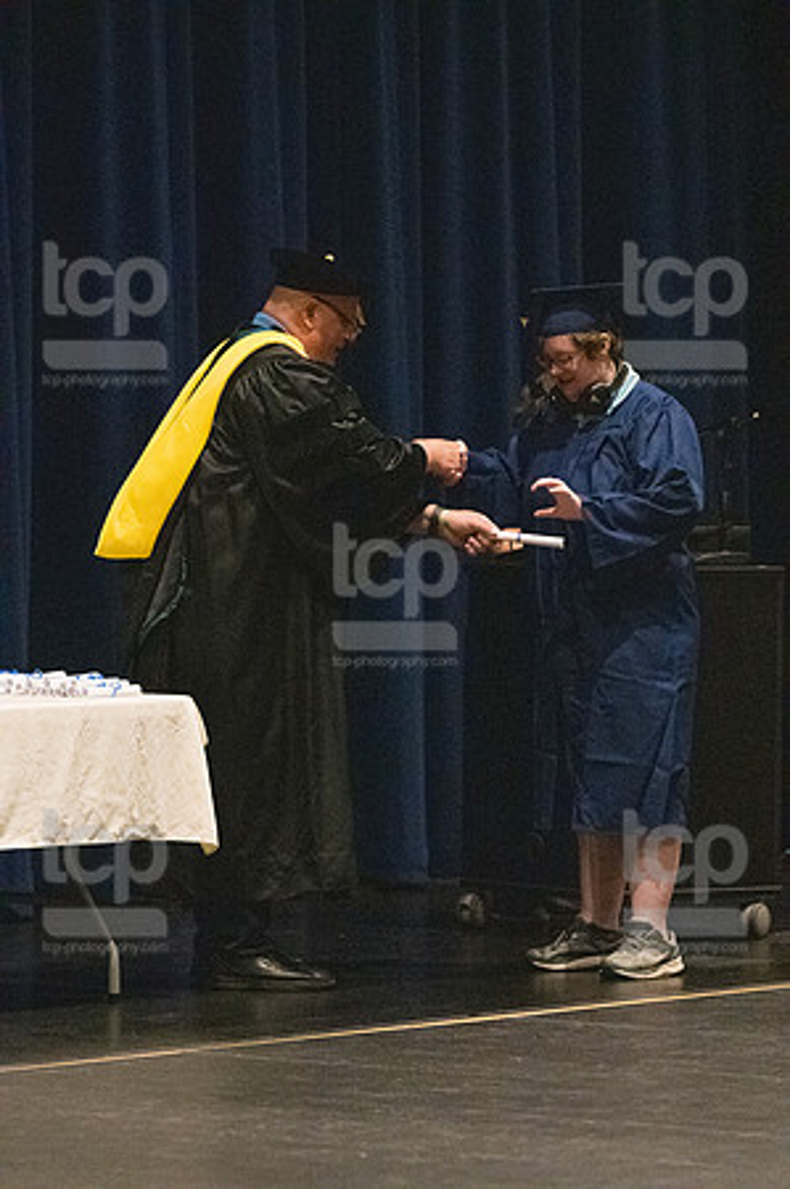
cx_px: 395
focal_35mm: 202
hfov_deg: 6.8
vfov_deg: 10.2
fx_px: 6664
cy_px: 594
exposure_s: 1/400
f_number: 3.2
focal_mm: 135
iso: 10000
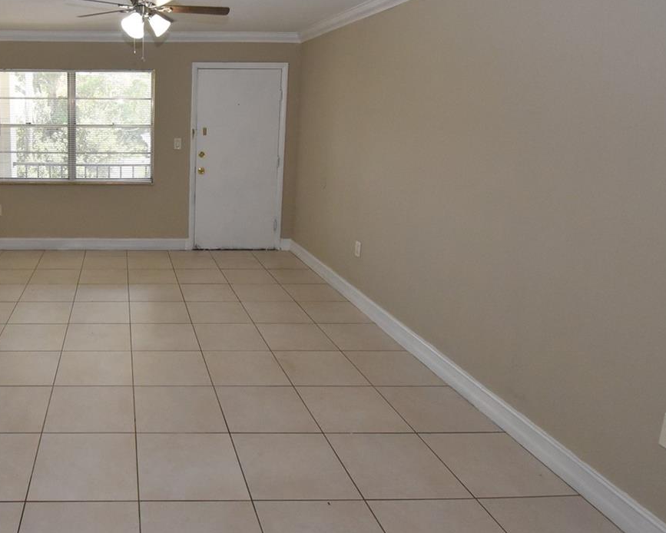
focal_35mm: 26
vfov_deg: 54.0
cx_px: 124
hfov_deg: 60.2
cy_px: 184
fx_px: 513
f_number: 8
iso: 1600
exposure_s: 1/160
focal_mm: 10
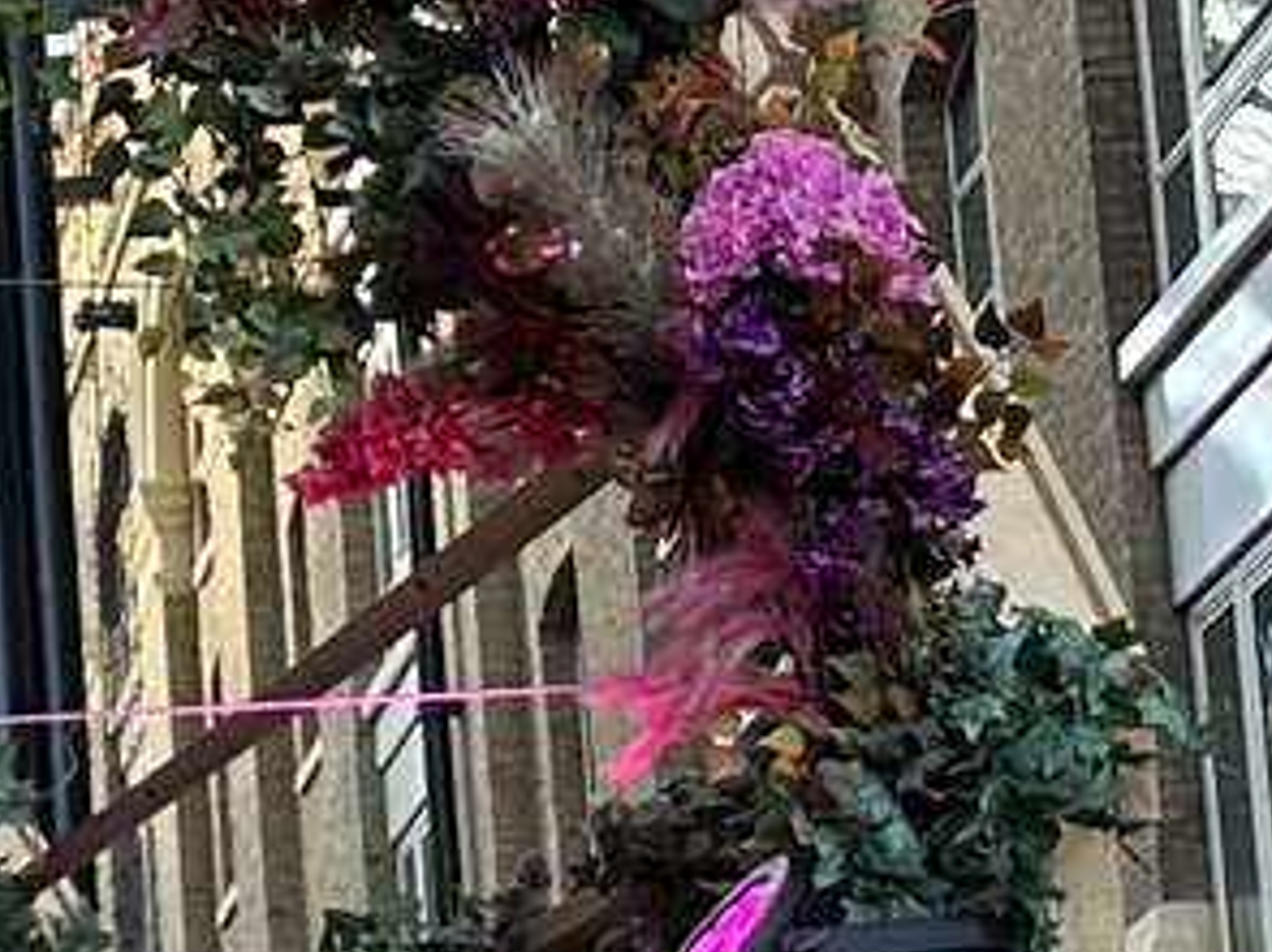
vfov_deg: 8.8
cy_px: 1452
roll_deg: +0.3
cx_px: -2177
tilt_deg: +6.7
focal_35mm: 164
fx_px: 6024
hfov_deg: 9.9
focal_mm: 6.86
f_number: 1.78
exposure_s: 1/150
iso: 80
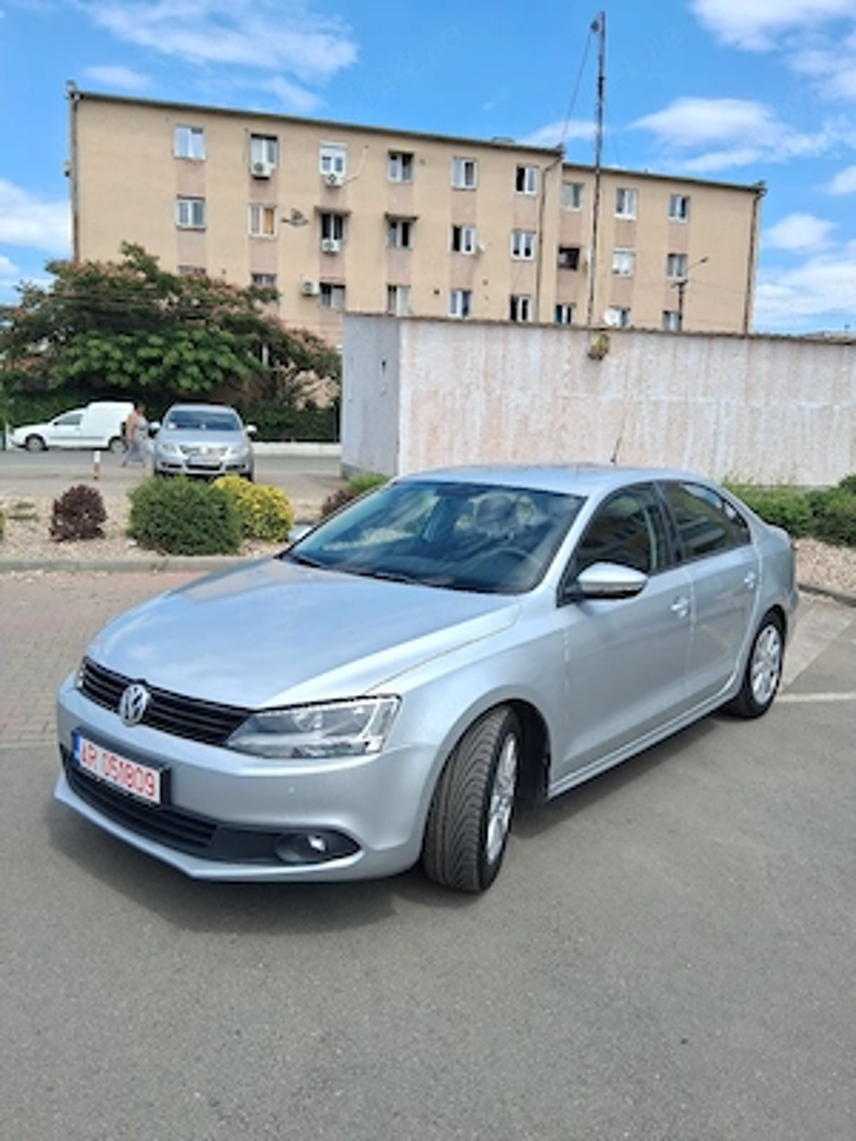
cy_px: 570
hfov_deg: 53.1
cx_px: 428
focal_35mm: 26
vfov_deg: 67.3
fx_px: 857
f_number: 1.8
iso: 25
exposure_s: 1/556
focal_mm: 3.98
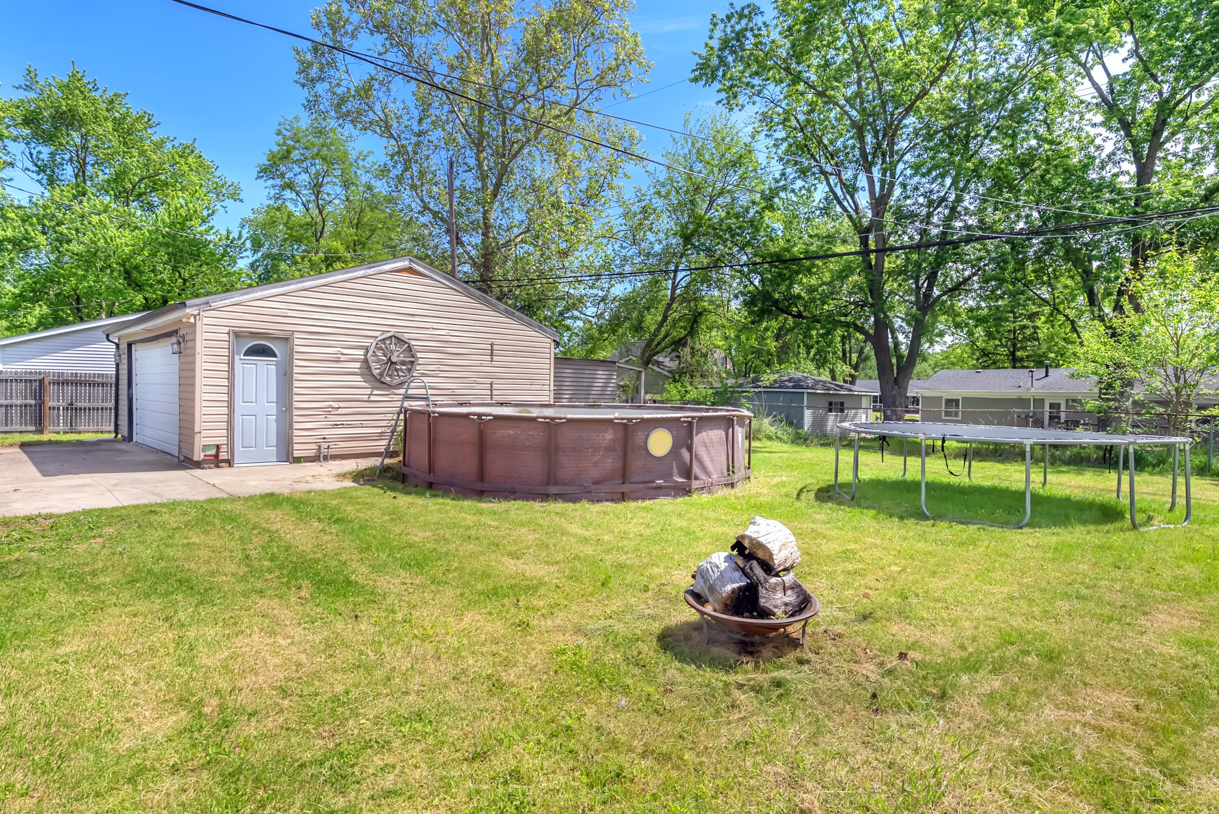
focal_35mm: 18
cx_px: 610
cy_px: 407
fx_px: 610
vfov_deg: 67.4
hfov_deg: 90.0
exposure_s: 1/160
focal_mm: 18
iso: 320
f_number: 8
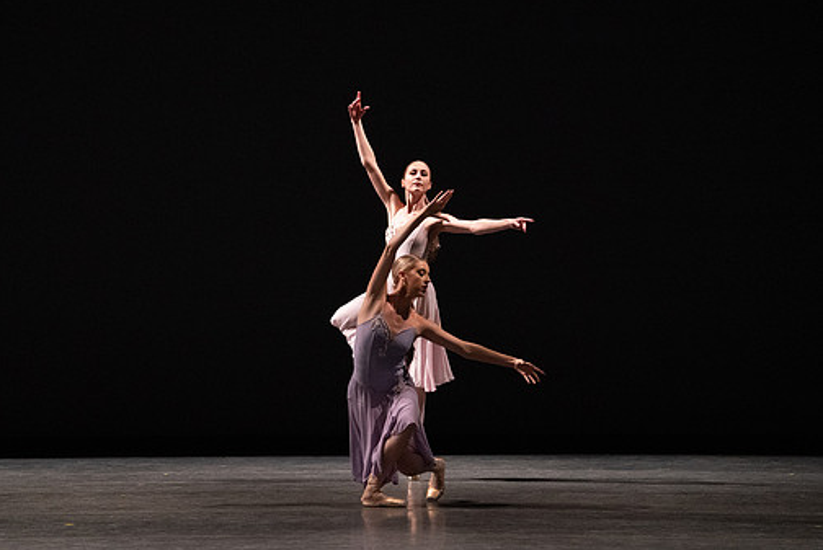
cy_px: 280
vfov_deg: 6.0
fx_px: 5262
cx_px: 351
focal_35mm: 230
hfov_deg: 8.9
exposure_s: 1/400
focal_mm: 200
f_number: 5.6
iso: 12800
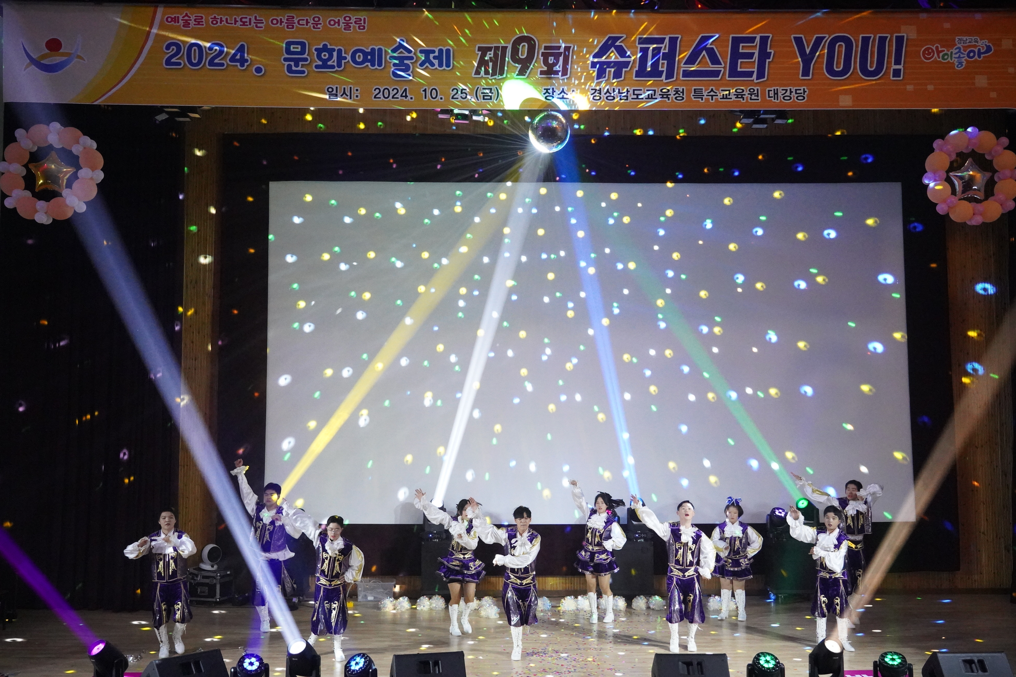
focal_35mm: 34
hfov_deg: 55.8
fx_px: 959
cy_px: 338
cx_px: 508
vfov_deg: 38.9
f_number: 4
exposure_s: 1/1250
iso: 20000
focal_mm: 34
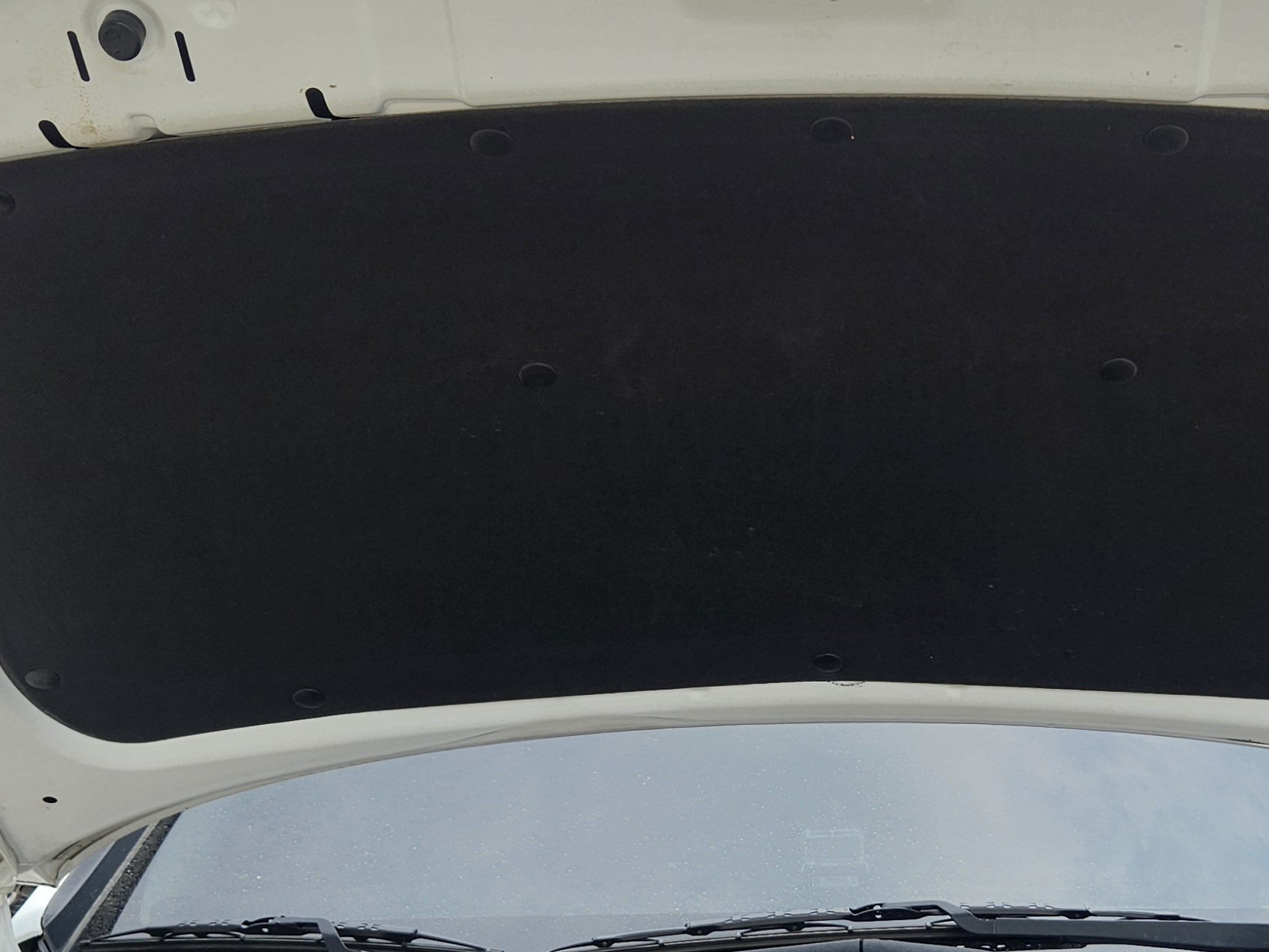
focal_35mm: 54
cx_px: 849
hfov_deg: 35.2
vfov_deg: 26.5
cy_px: 761
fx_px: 1980
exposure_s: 1/976
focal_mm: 5.4
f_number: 1.8
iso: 25
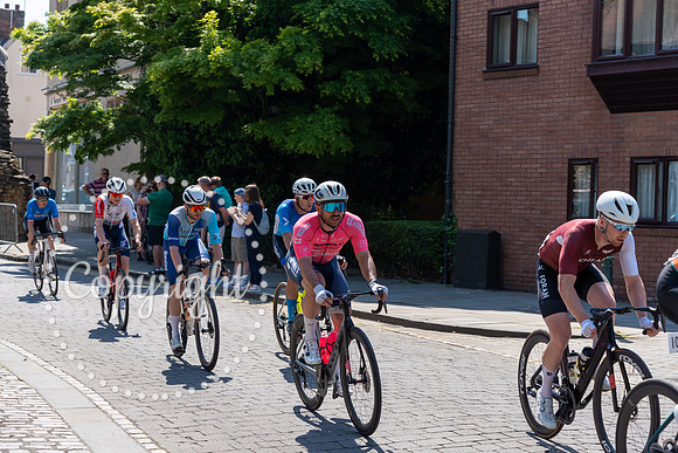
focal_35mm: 68
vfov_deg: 20.0
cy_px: 226
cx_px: 339
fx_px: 1281
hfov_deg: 29.6
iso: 160
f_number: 5
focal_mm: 68
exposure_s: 1/800
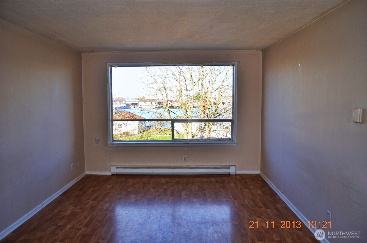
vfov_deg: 47.7
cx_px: 184
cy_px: 122
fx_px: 275
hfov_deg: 67.5
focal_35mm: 27
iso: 100
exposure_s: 1/200
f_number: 4
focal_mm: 18
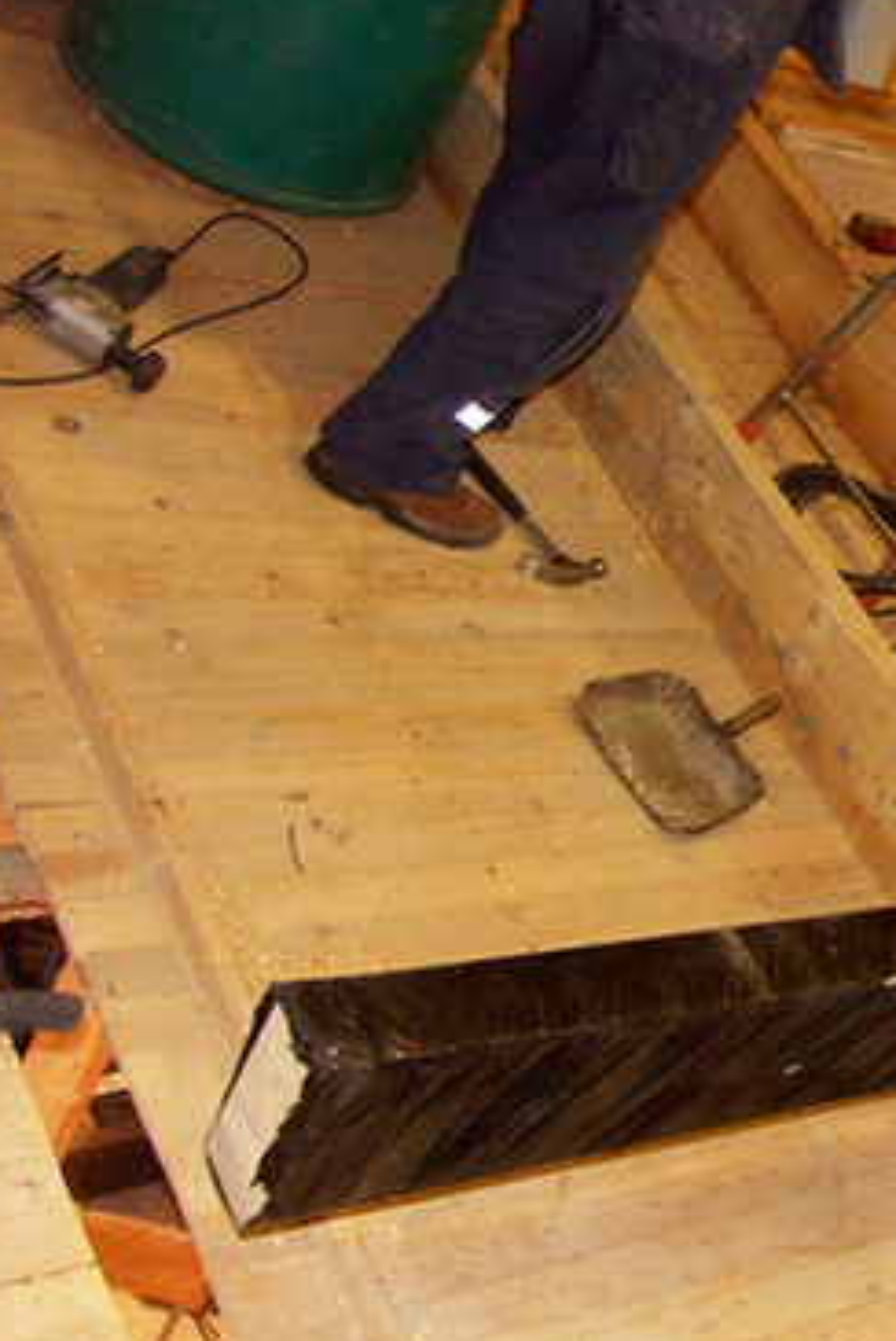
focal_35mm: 51
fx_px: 1900
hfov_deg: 23.7
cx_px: 1131
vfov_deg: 38.8
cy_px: 775
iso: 400
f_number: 2.8
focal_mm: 7.21
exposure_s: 1/50
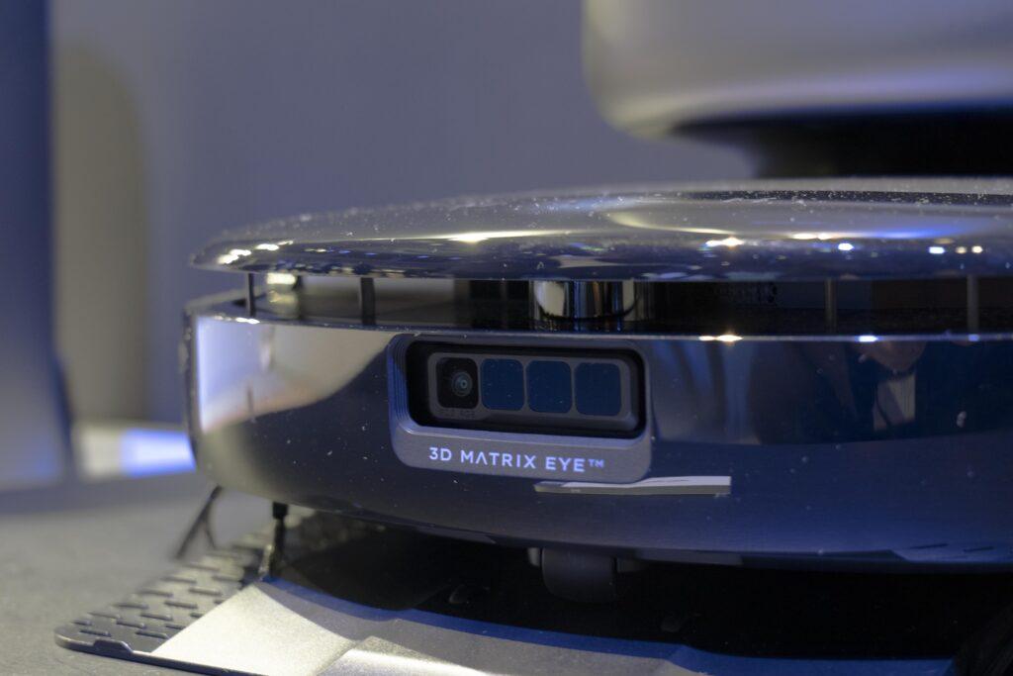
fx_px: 1688
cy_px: 338
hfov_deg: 33.4
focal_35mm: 60
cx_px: 506
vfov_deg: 22.6
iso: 2500
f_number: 6.3
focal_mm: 60
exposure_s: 1/15
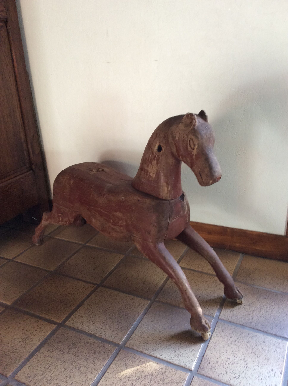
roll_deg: +1.9
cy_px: 193
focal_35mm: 32
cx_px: 144
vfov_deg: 56.9
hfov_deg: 44.1
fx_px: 356
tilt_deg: -22.7
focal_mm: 3.3
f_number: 2.4
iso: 64
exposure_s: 1/25
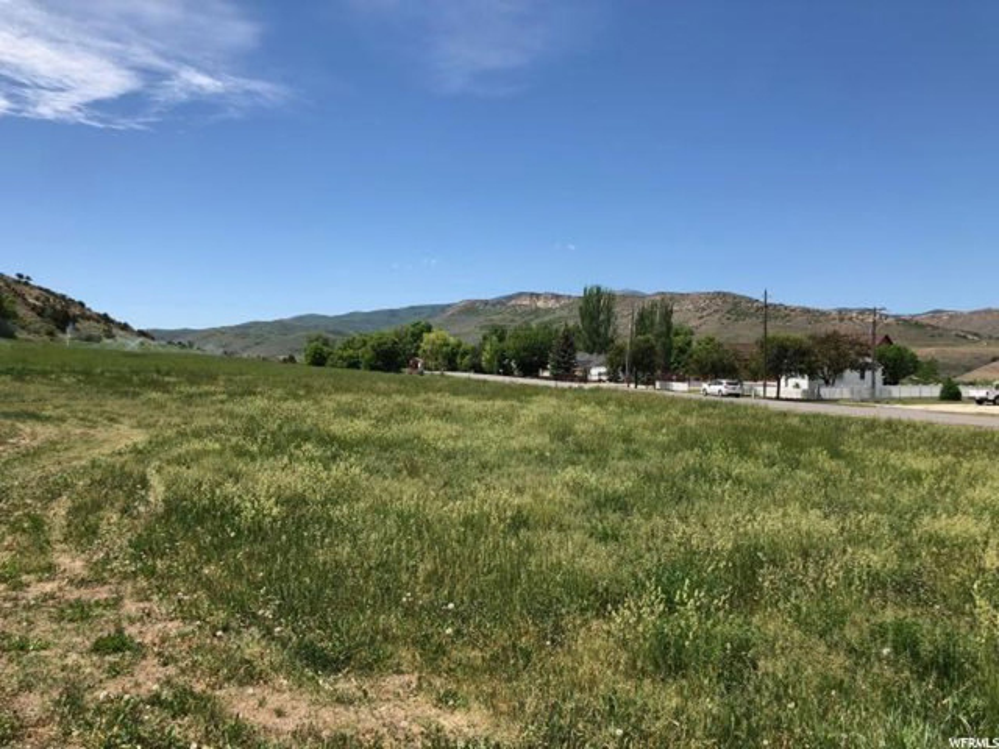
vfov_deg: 49.7
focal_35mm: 28
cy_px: 374
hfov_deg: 63.4
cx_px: 500
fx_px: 808
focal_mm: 3.99
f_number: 1.8
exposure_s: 1/2024
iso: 20
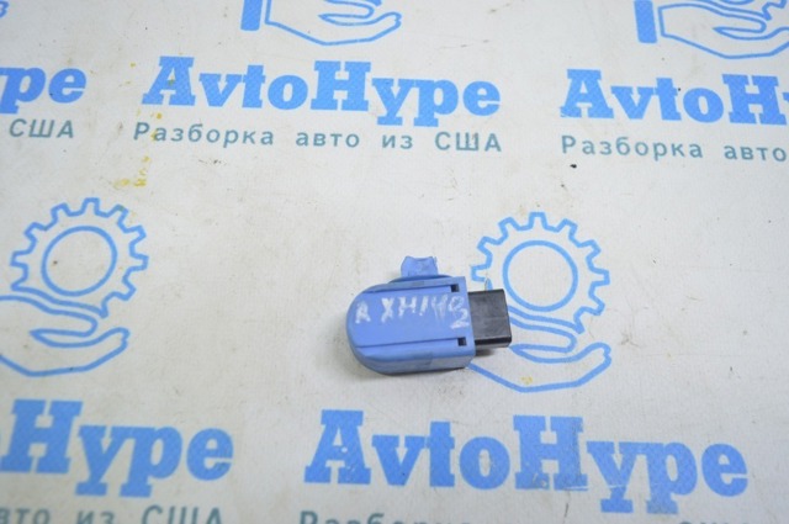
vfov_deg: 47.8
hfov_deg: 67.4
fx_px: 591
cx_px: 394
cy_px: 262
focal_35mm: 27
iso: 400
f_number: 3.5
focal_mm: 18
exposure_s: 1/40
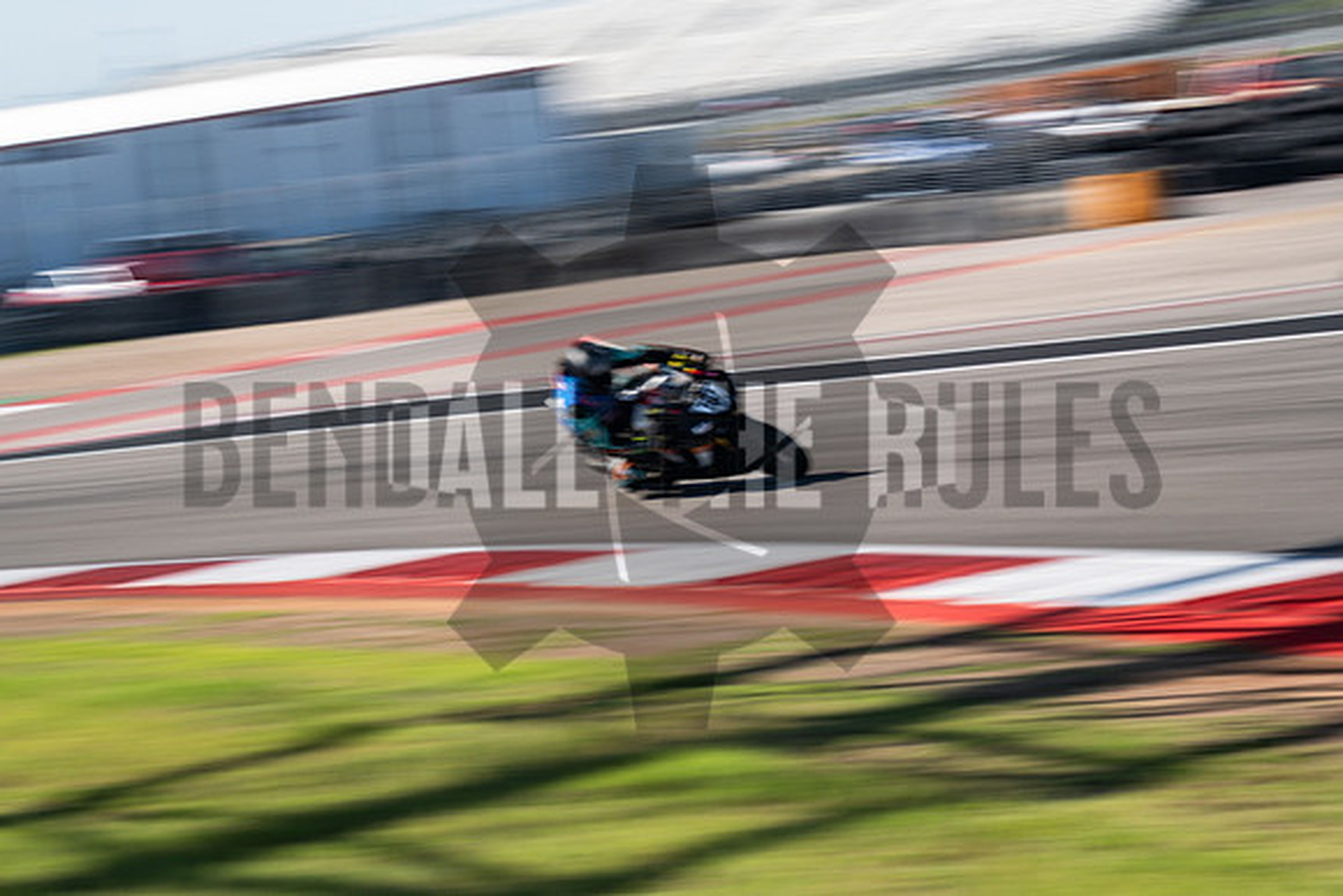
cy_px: 448
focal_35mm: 112
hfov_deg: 18.3
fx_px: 4179
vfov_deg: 12.2
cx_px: 672
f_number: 14
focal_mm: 74.4
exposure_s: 1/40
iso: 160
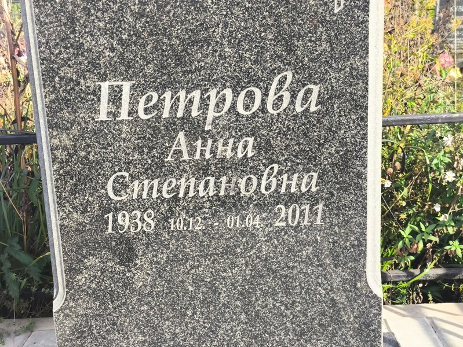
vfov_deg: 29.1
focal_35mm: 50
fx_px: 669
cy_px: 174
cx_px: 232
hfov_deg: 38.2
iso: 50
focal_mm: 4.71
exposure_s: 1/280
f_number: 1.7
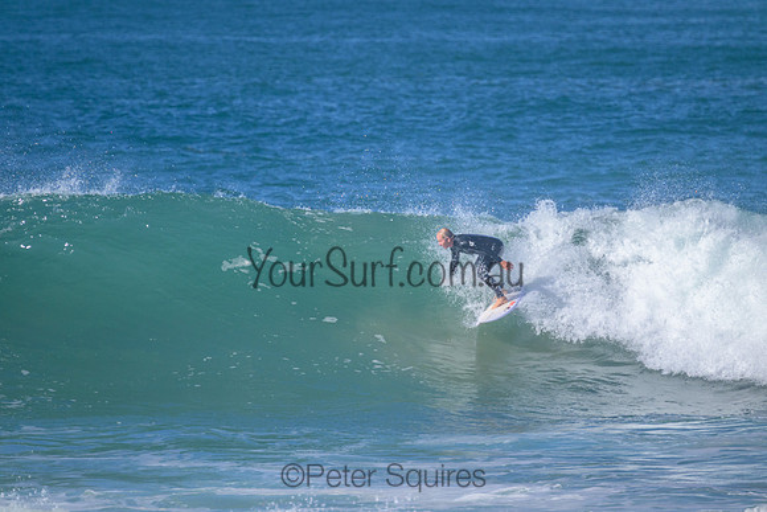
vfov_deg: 1.7
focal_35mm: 800
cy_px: 256
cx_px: 384
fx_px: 17048
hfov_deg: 2.6
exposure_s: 1/2000
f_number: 11
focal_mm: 800
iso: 1250
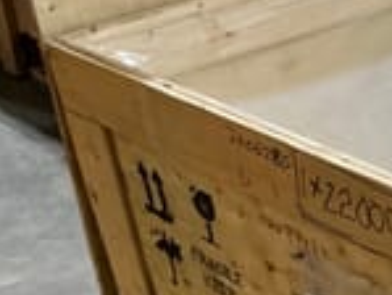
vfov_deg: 15.1
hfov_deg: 18.2
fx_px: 1065
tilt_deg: -35.1
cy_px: 375
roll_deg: -2.2
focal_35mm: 94
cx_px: 610
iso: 100
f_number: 1.8
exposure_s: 1/50
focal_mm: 3
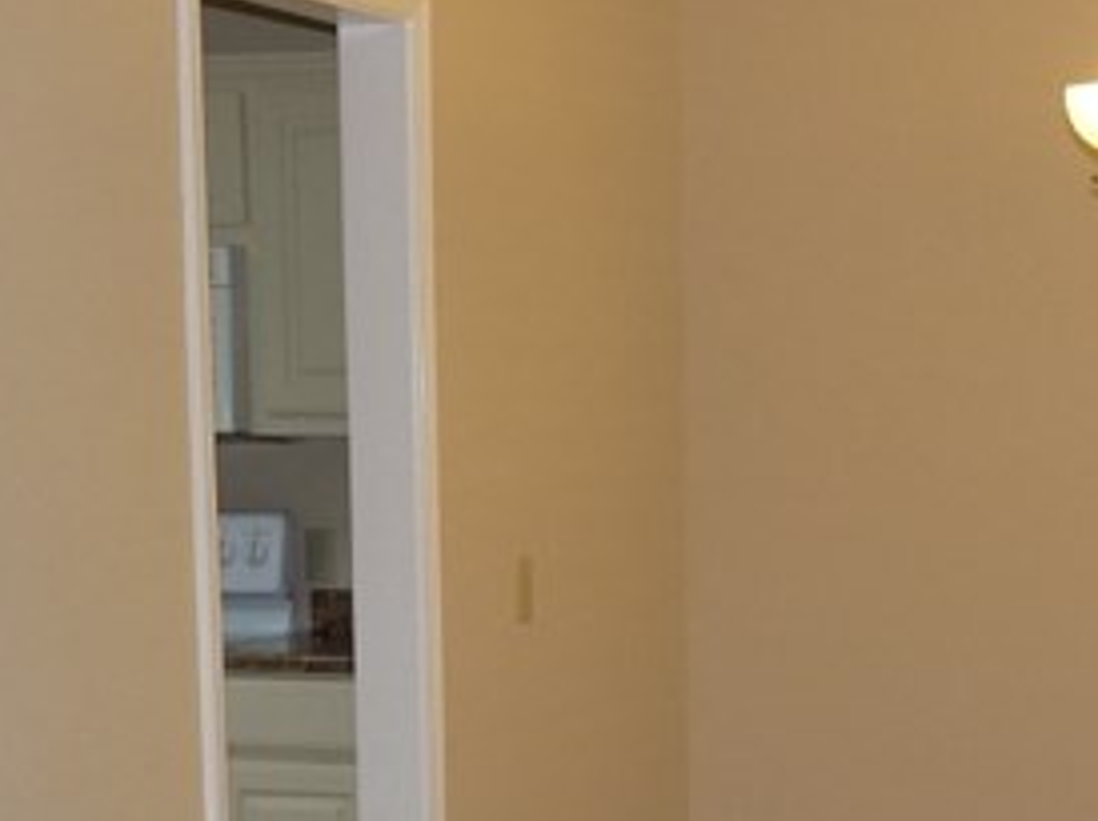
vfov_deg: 14.2
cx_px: 850
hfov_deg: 19.3
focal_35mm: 101
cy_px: 989
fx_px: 3201
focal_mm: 4.8
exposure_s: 1/40
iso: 125
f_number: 2.8
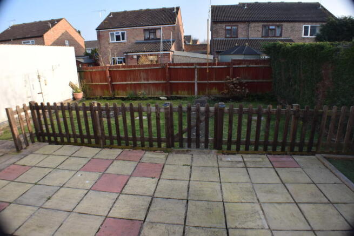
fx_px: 266
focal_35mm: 27
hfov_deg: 67.4
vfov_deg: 48.0
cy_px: 118
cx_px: 177
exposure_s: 1/160
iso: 100
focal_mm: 18
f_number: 6.3
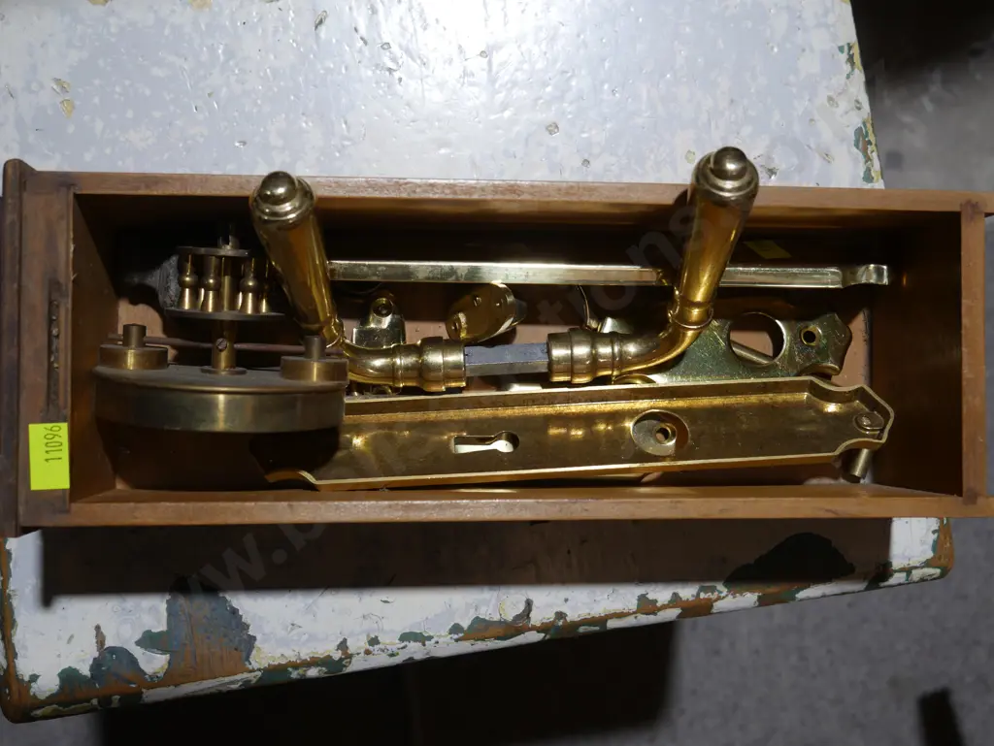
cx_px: 497
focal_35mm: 44
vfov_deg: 32.9
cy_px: 373
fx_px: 1264
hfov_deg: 42.9
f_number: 4.7
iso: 250
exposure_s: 1/60
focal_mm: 22
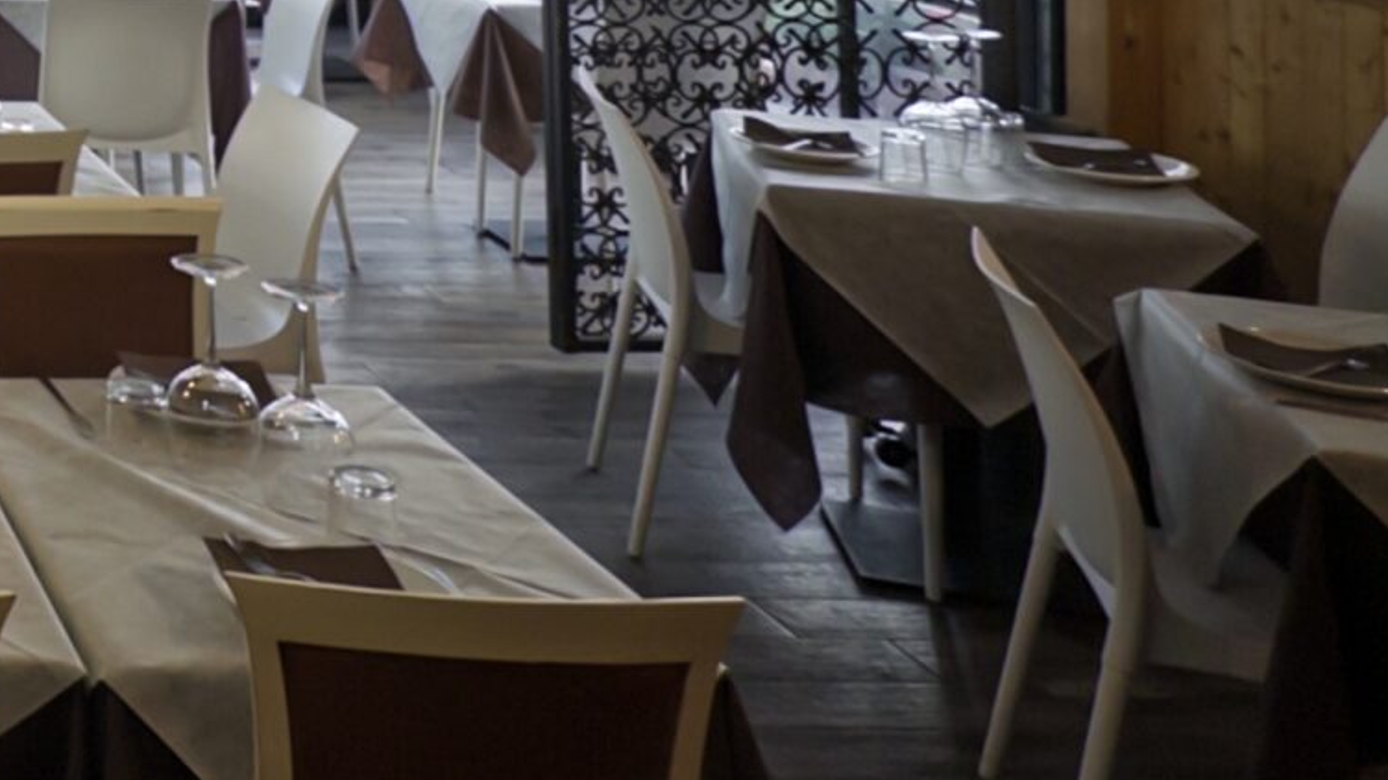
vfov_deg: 19.9
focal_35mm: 52
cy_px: -388
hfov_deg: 28.9
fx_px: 1913
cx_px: -582
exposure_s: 1/87
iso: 50
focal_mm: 2.22
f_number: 2.2
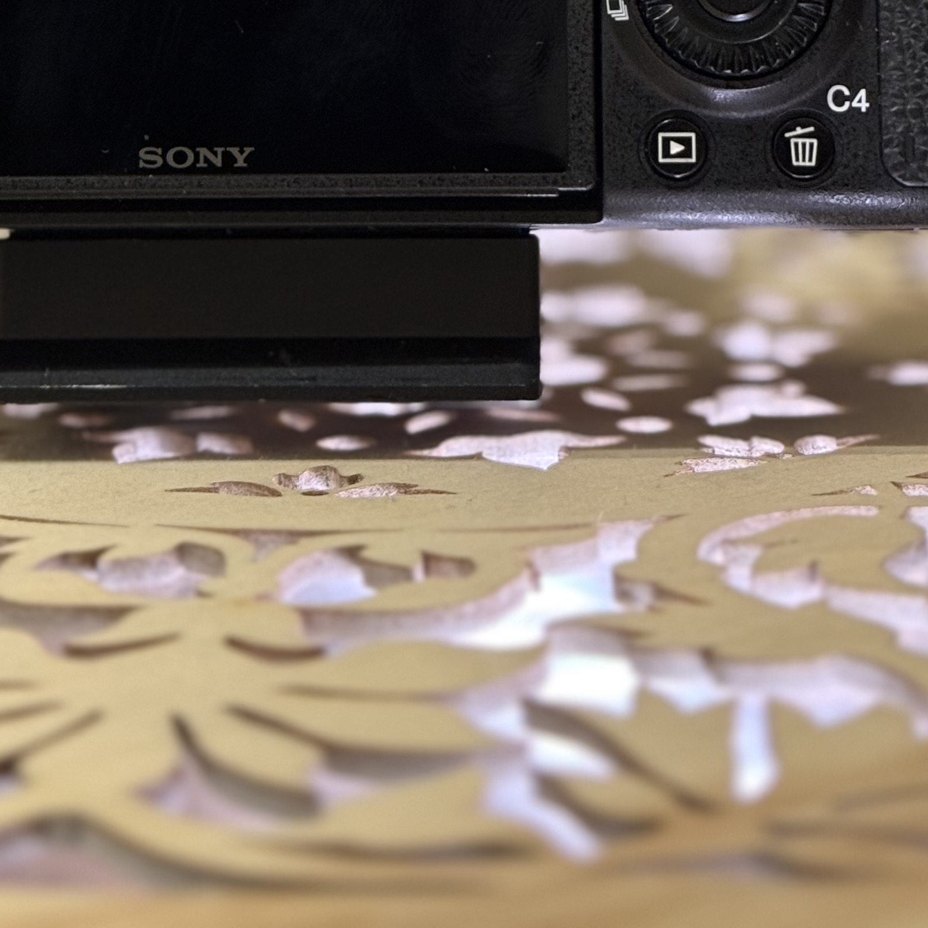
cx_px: 408
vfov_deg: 16.2
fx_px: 3124
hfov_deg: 16.9
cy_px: -195
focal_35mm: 103
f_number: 1.78
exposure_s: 1/50
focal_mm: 6.76
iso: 250
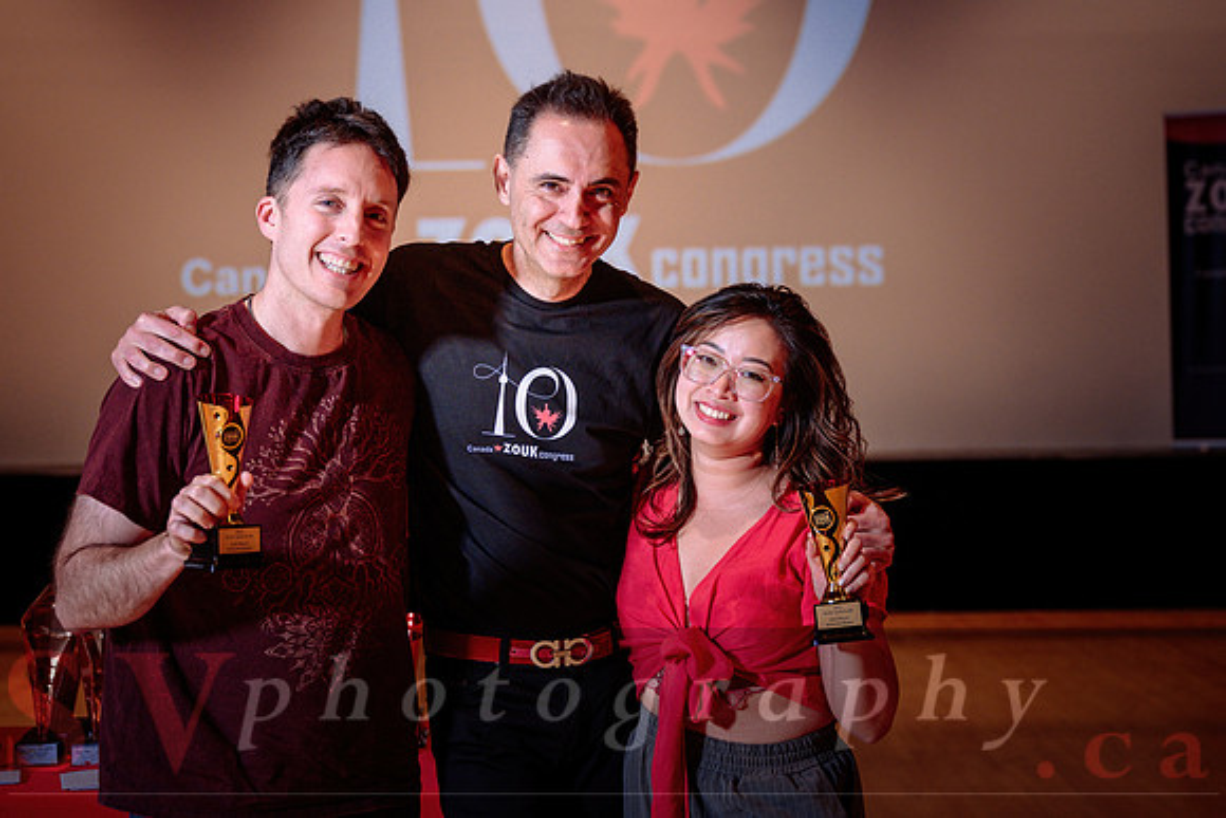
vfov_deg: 20.3
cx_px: 613
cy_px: 291
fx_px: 2281
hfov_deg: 30.1
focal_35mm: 67
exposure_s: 1/125
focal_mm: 52
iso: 1000
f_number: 3.2
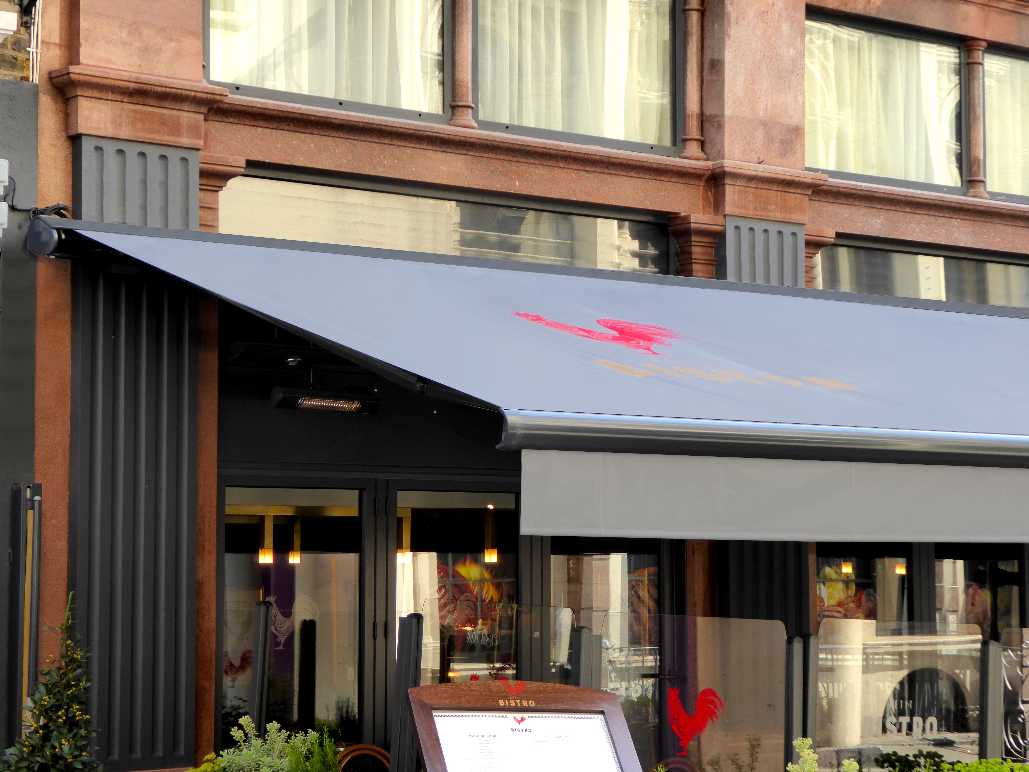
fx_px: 2348
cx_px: 514
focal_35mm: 79
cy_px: 386
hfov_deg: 24.7
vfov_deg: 18.7
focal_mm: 13.2
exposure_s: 1/100
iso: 250
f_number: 4.6
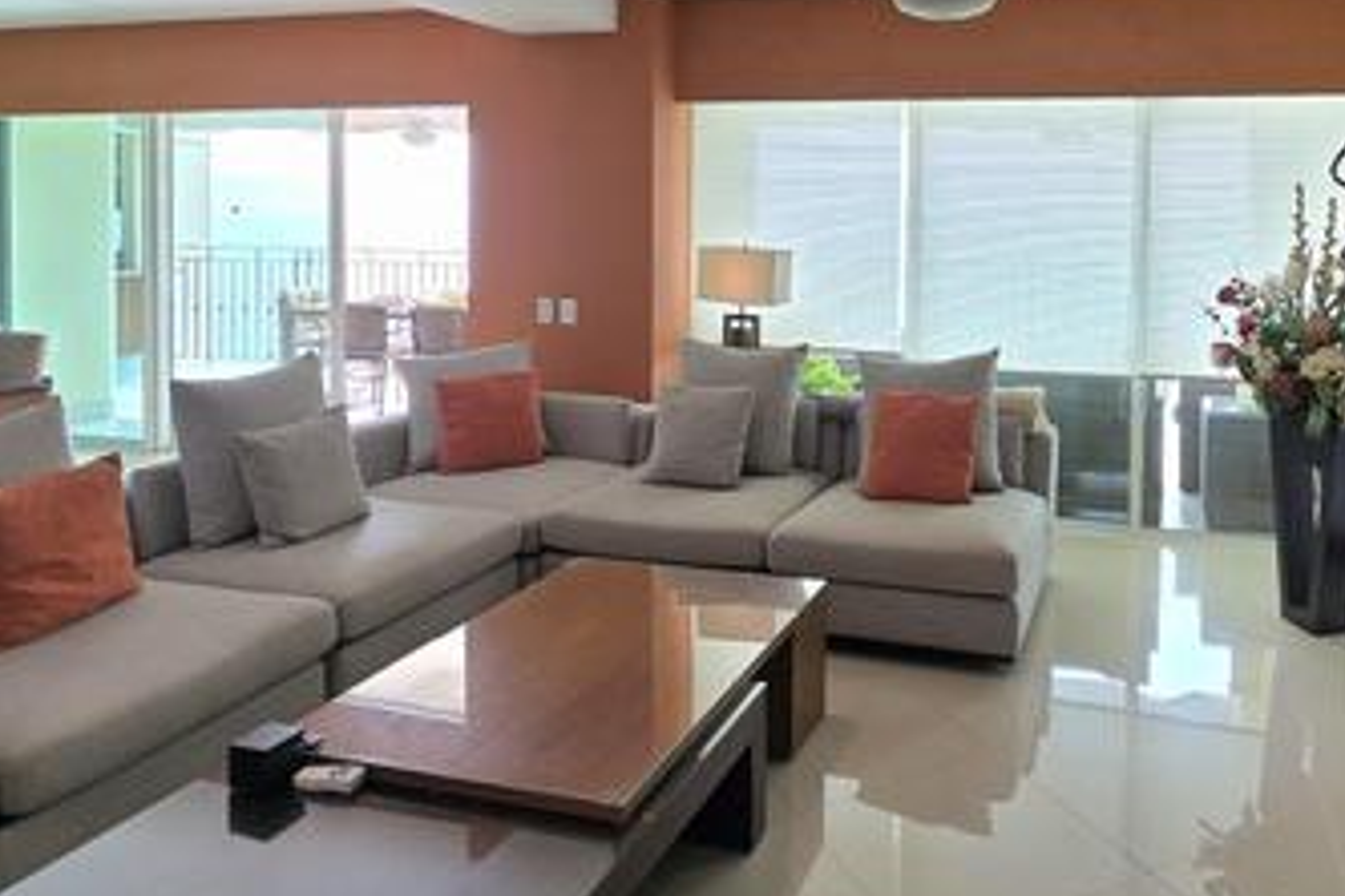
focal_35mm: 26
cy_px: 230
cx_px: 901
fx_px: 971
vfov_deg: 47.8
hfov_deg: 67.4
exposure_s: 1/152
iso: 50
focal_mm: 2.2
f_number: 2.2
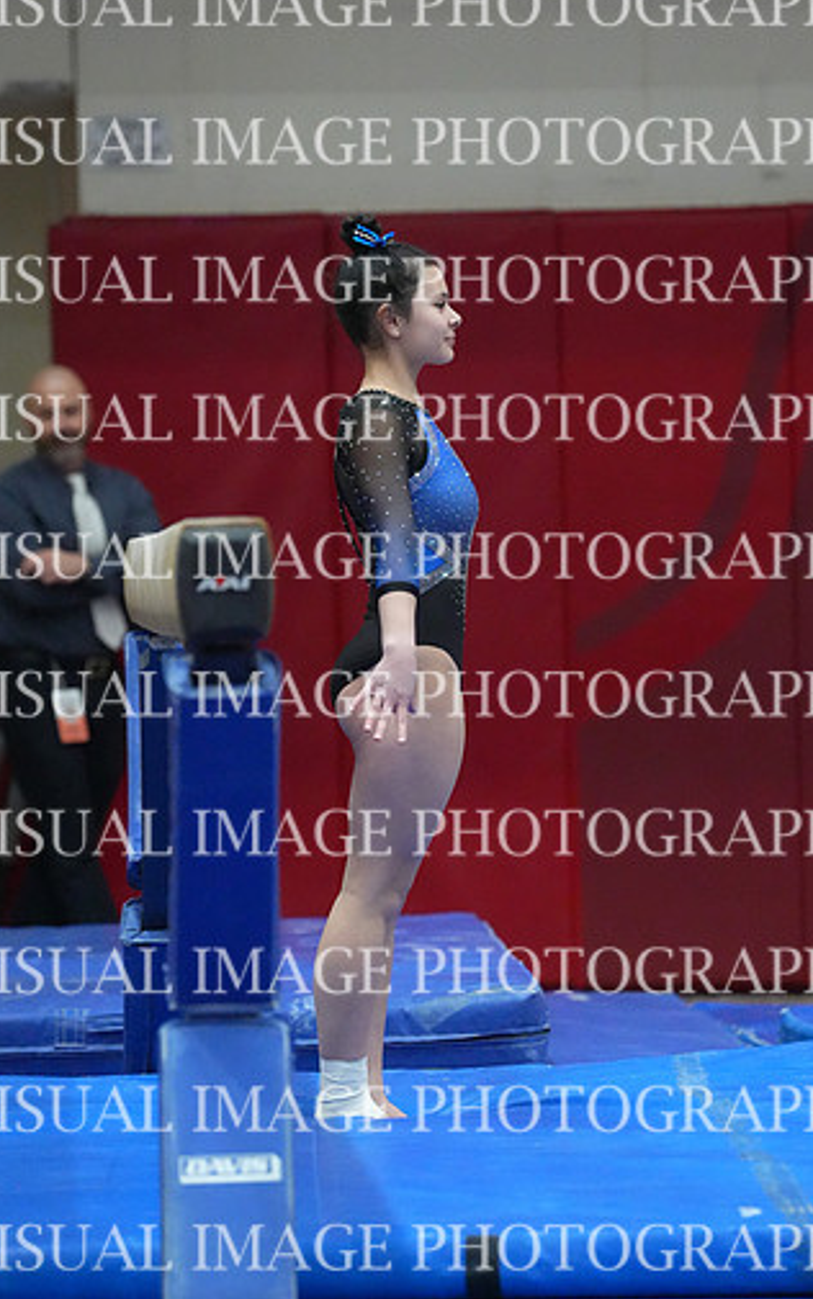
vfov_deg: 9.0
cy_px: 625
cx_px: 395
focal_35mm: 234
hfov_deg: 5.6
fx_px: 8288
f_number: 4
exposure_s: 1/1250
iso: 16000
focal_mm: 200
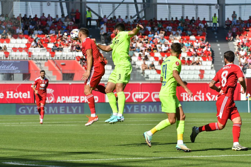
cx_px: 126
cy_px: 84
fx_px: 1621
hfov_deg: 8.9
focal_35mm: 232
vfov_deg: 5.9
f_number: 5.6
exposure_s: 1/5000
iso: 500
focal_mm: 155
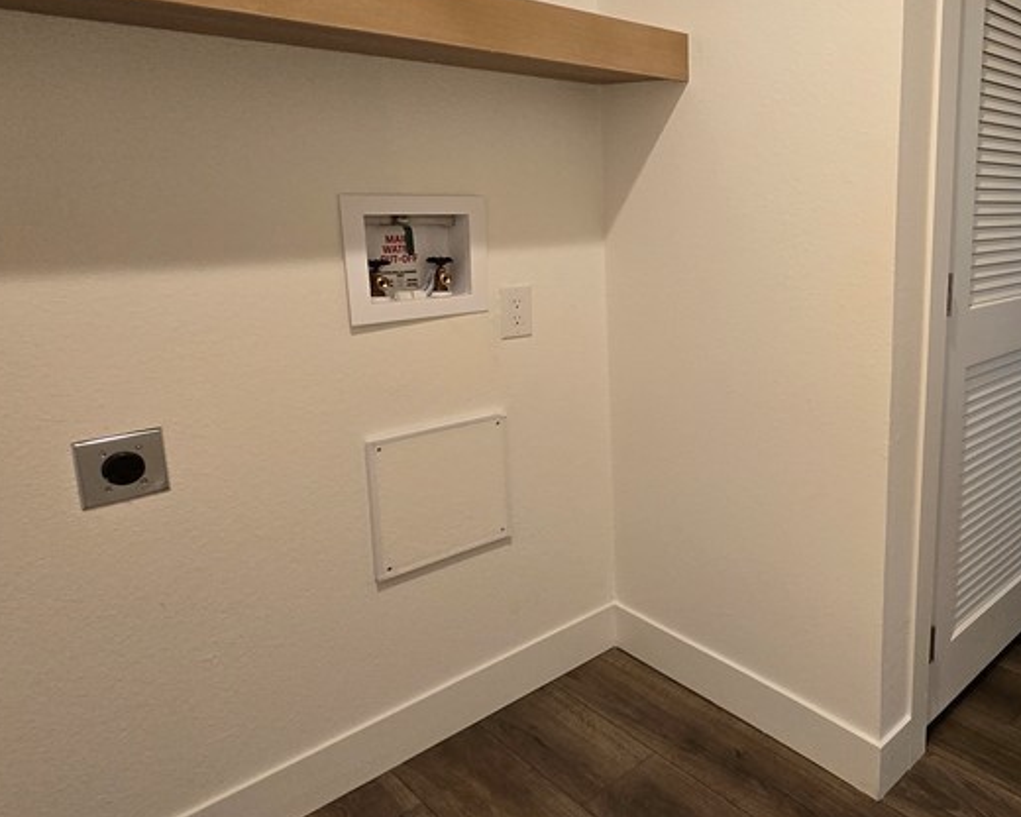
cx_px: 821
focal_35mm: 25
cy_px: 320
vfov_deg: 56.3
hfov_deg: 62.2
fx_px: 755
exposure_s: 1/60
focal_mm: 1.7
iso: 200
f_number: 2.2
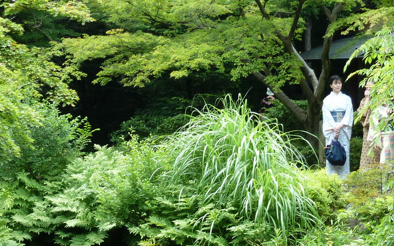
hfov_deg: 18.2
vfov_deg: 11.4
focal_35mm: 114
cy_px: 189
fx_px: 1224
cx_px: 127
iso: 80
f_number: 4
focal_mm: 10.3
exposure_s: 1/40
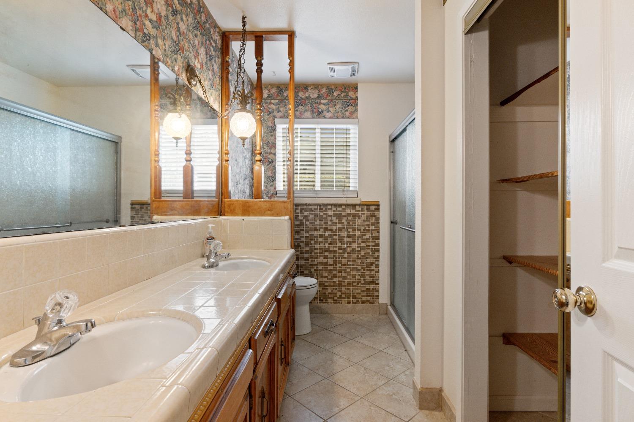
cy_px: 211
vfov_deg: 67.4
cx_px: 317
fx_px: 317
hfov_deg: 90.0
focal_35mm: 18
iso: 640
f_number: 8
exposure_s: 1/8
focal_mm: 12
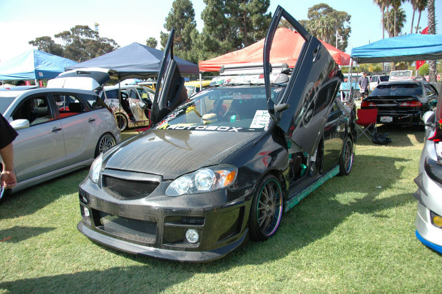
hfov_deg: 62.0
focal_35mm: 30
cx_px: 221
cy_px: 147
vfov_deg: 43.5
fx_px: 368
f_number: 4
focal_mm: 20
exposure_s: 1/640
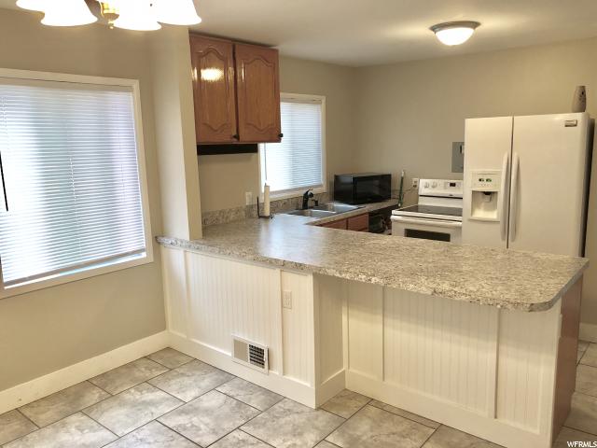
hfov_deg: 63.4
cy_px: 224
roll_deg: +1.3
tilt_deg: -10.9
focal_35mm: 28
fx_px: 483
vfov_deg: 49.7
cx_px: 298
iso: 32
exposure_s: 1/30
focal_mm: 4
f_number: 1.8
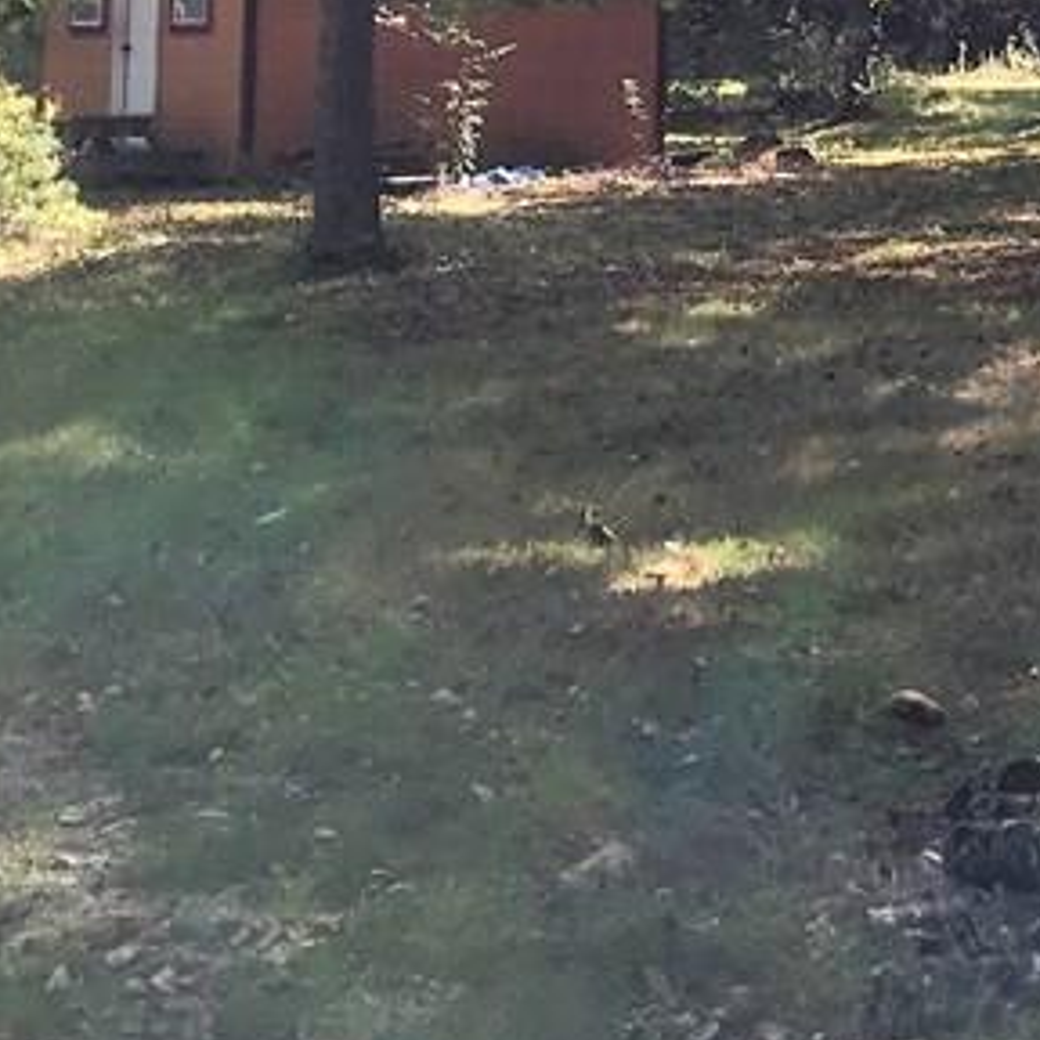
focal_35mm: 91
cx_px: 1585
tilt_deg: +3.3
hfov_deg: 17.1
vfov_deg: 18.3
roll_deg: -0.2
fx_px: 3093
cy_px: -123
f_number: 2.2
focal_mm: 4.15
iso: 25
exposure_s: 1/516
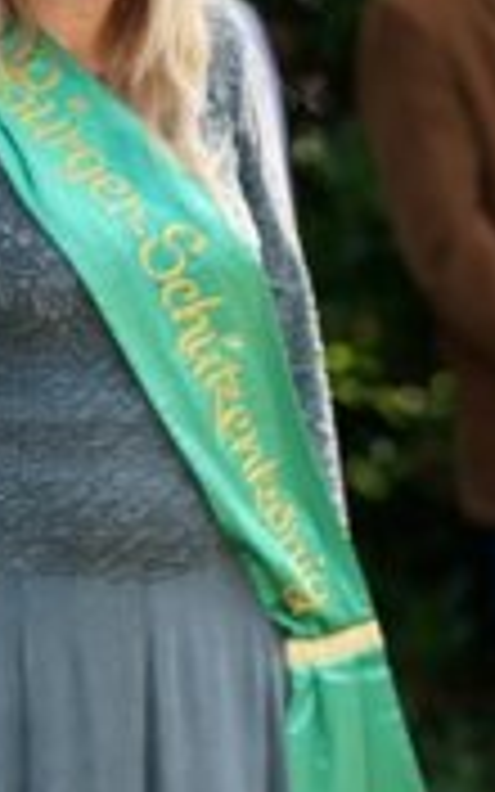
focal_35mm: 463
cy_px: 518
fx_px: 9994
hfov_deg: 2.8
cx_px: 101
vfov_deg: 4.5
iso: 200
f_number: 4
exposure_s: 1/250
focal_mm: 200
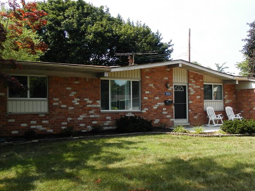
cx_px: 146
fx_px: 273
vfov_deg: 38.6
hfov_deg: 50.0
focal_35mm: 37
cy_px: 105
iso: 80
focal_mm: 4.5
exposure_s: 1/50
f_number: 8.7
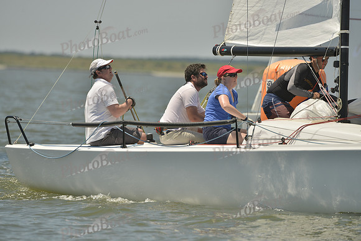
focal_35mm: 400
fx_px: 4012
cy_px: 120
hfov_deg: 5.2
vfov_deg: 3.4
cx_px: 180
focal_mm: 400
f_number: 7.1
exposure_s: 1/1250
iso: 200
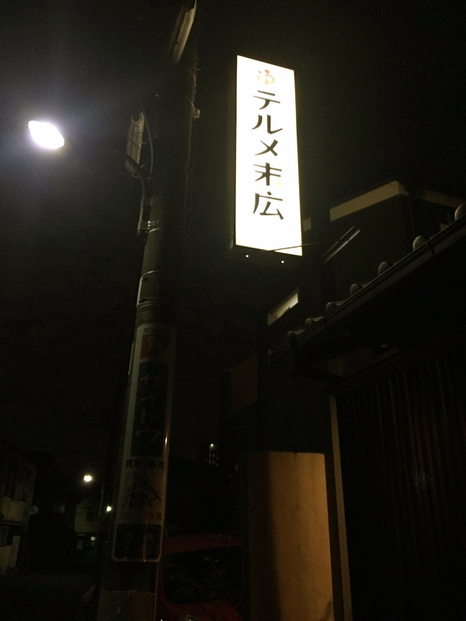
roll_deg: -0.5
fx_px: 521
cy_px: 310
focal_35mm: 29
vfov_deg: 61.7
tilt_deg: +24.0
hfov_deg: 48.2
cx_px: 233
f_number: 2.2
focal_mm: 4.15
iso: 160
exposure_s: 1/30
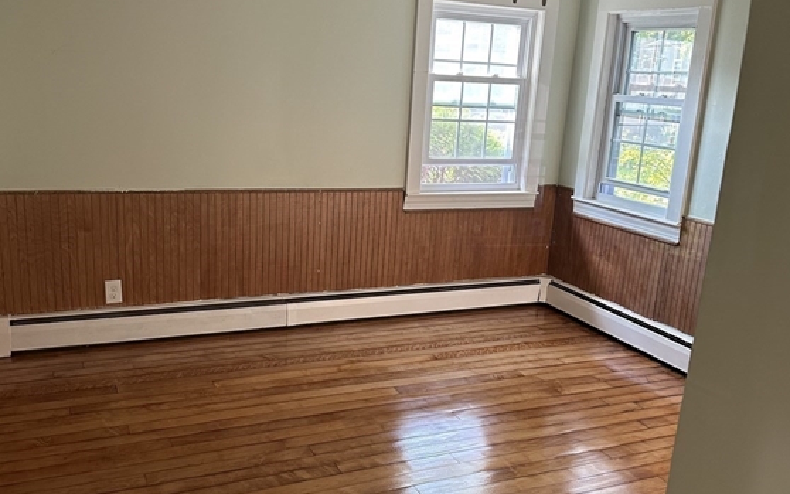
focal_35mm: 35
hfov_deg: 55.3
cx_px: 391
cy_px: 270
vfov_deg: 36.3
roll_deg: -3.1
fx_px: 754
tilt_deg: -13.3
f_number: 1.78
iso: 250
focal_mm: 6.86
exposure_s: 1/60
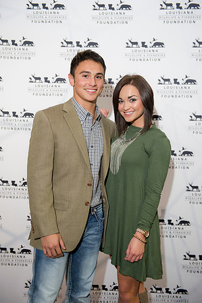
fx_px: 405
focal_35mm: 48
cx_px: 101
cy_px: 152
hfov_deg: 28.0
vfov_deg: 41.2
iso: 800
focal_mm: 48
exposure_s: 1/125
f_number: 3.5
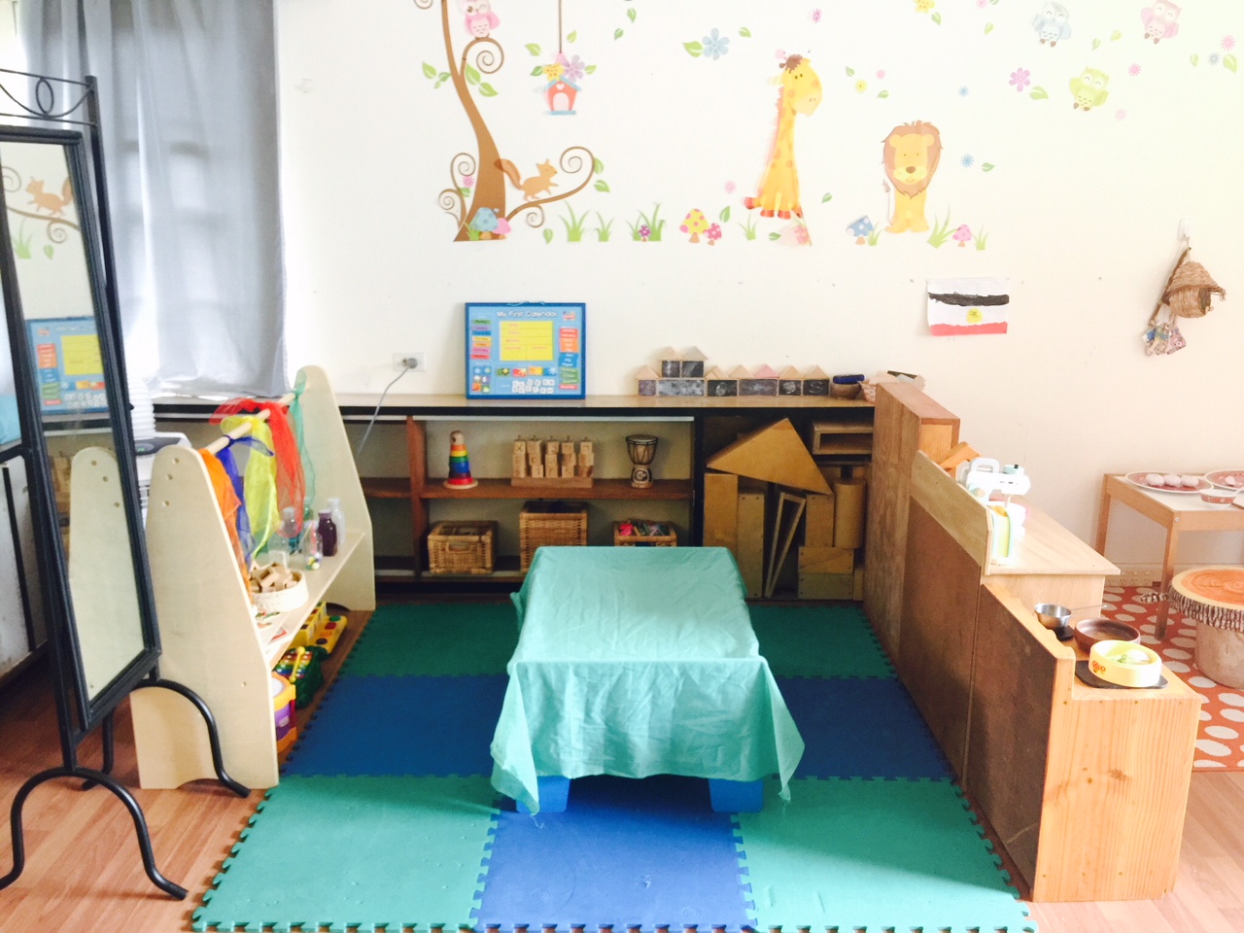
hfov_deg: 61.7
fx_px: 1042
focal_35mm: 29
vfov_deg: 48.2
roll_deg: -0.6
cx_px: 622
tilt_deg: -13.1
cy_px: 466
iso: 125
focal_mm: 4.15
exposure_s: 1/8
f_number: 2.2
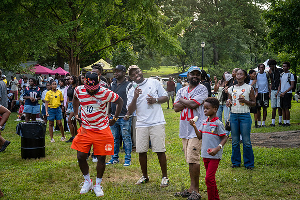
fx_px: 433
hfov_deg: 38.2
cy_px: 100
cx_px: 150
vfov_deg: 26.0
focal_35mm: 52
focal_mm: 52
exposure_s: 1/640
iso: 1000
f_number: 4
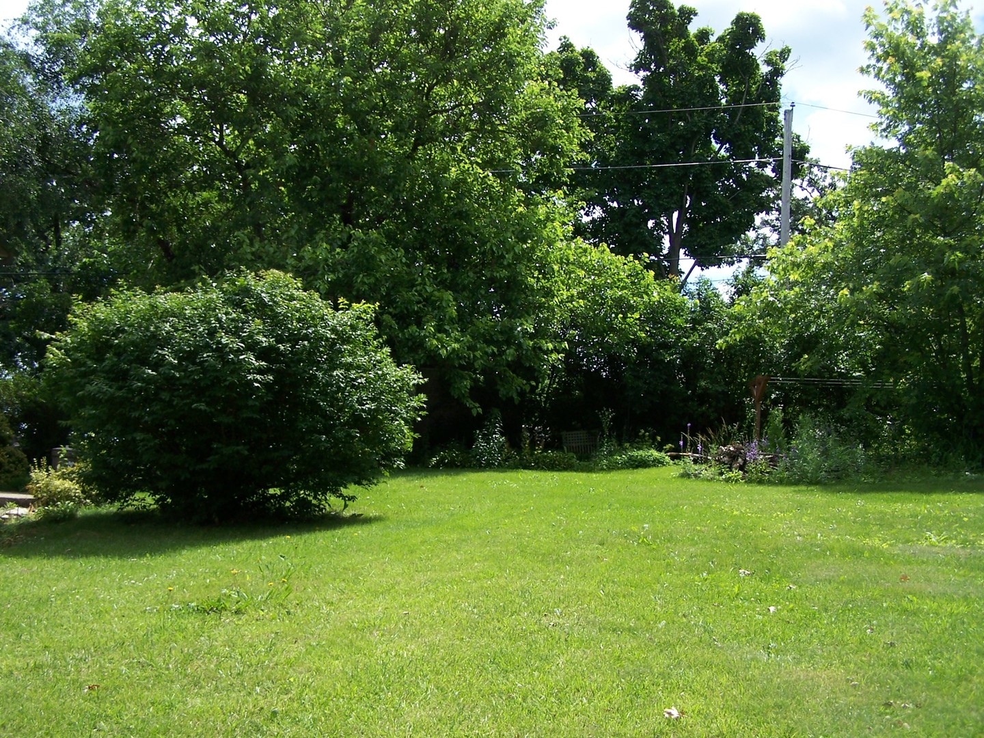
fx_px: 1080
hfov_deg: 49.0
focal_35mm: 38
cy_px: 369
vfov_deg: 37.7
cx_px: 492
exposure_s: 1/640
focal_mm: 6.3
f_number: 2.8
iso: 80
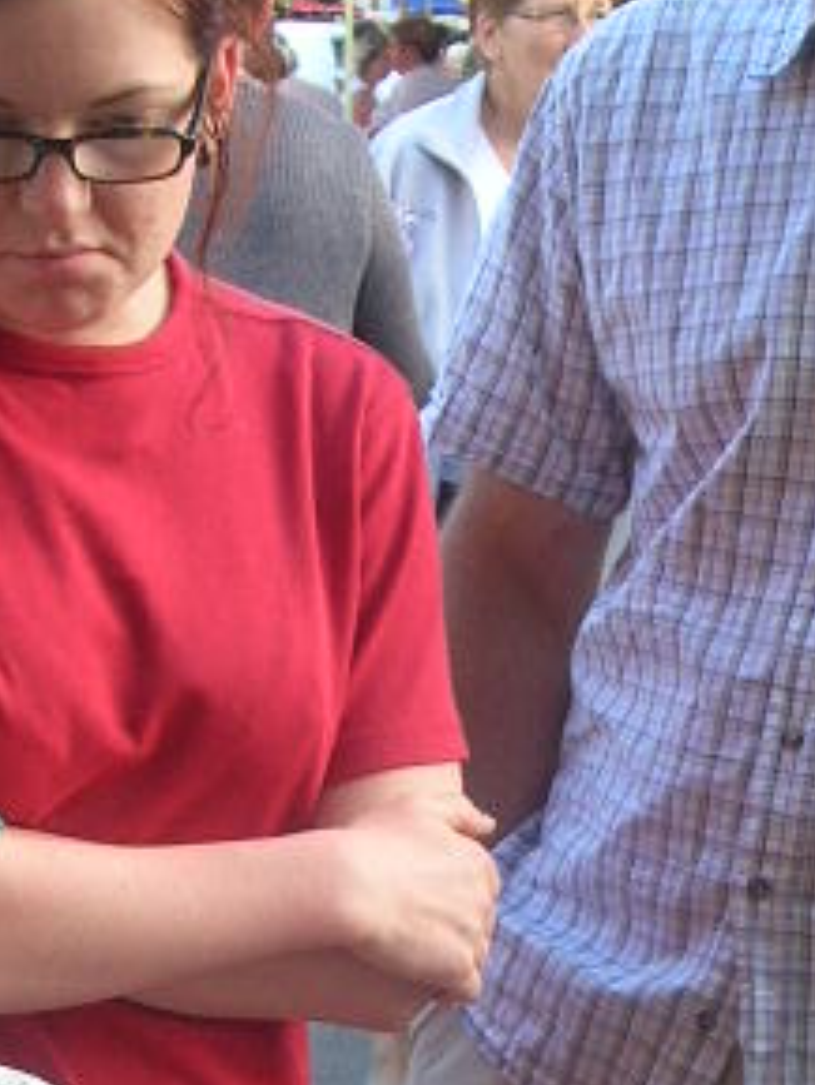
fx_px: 3890
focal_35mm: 124
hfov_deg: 11.9
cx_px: 563
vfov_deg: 15.6
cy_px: 1100
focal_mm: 5.8
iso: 50
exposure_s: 1/55.2
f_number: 2.8
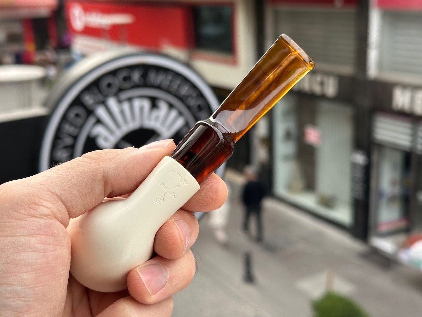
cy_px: 158
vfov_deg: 30.3
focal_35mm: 48
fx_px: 585
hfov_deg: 39.7
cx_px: 211
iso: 64
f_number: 1.78
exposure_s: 1/513
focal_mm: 6.86
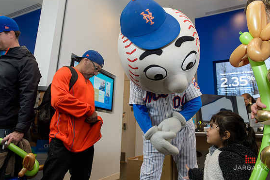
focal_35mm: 25
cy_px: 87
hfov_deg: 71.5
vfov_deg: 51.2
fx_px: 187
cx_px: 139
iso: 800
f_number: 4.5
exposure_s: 1/125
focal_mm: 24
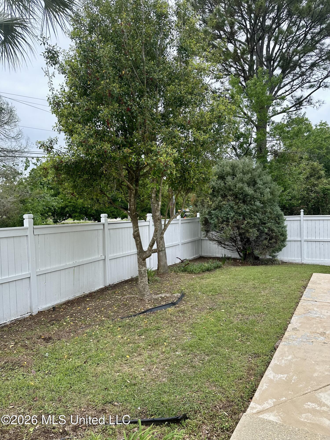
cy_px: 220
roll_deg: +1.1
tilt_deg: -1.3
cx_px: 165
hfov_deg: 56.8
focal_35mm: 24
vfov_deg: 71.6
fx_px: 305
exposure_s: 1/1040
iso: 80
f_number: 1.78
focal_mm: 6.86
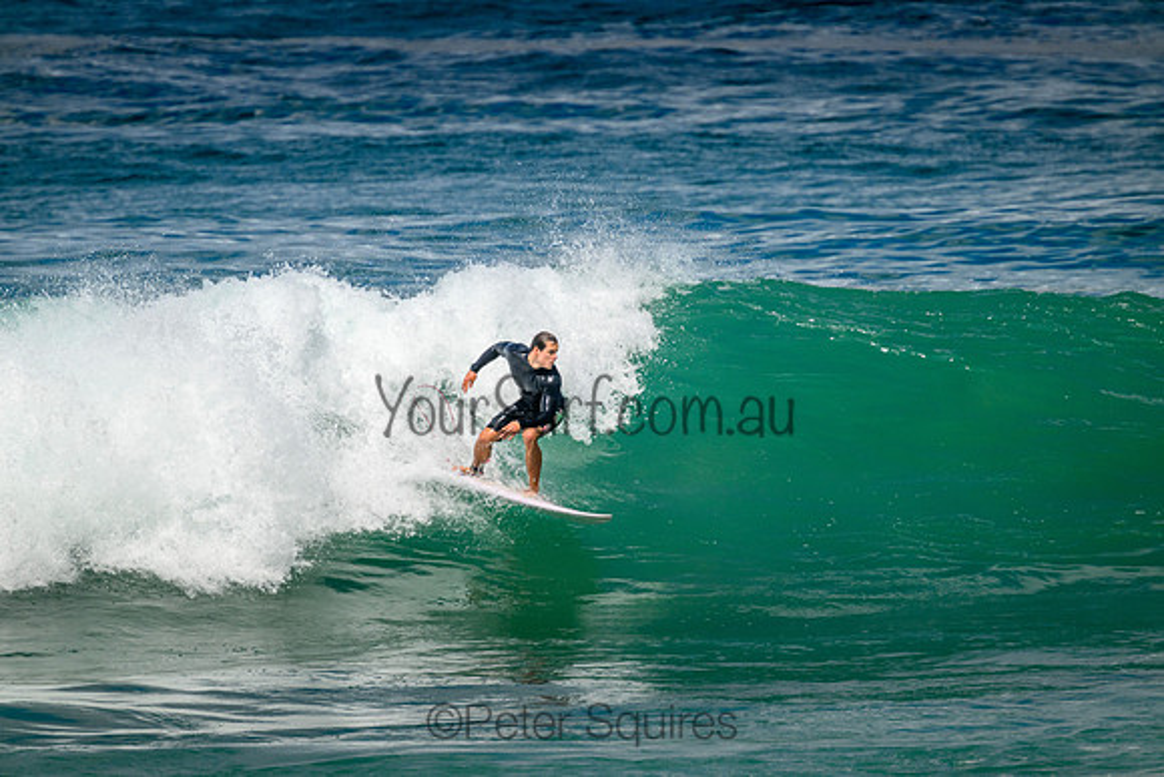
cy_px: 388
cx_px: 582
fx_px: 25872
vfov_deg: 1.7
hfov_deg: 2.6
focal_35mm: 800
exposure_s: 1/2000
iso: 560
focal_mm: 800
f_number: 11
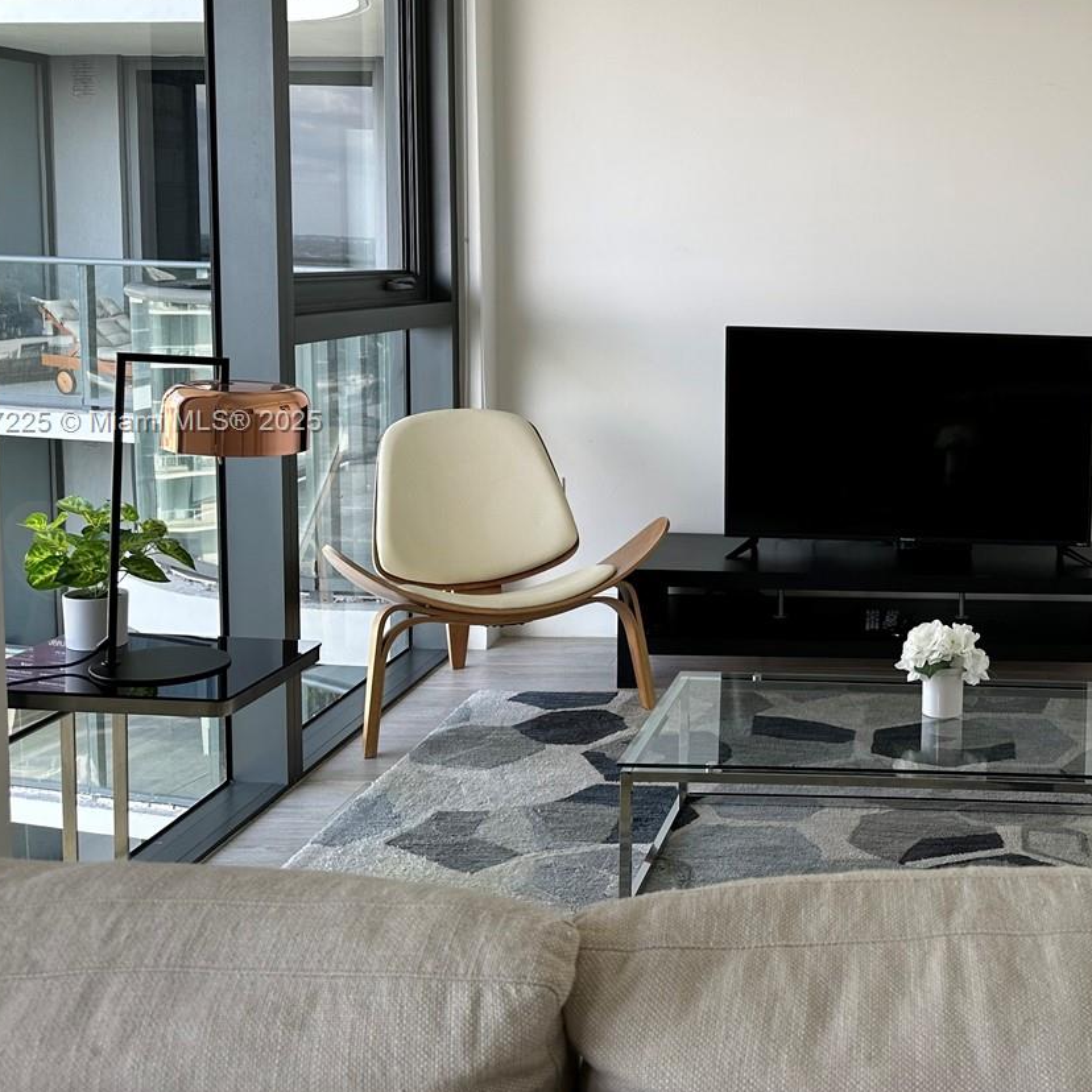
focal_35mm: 41
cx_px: 955
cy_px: 423
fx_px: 1463
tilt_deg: -6.8
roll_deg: -1.6
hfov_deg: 38.5
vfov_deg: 40.7
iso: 64
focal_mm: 6.86
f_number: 1.78
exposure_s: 1/149
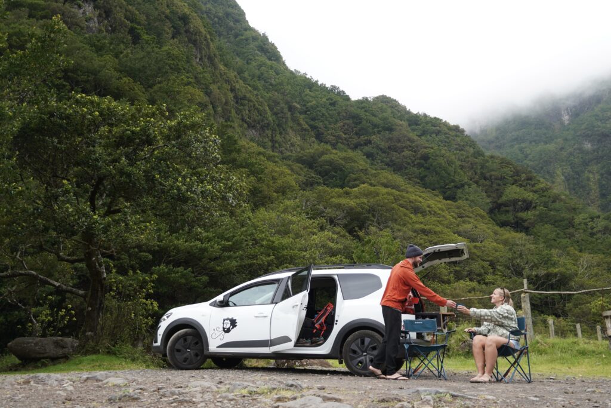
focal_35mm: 32
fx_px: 535
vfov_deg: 41.7
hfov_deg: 59.5
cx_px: 306
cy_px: 204
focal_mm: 21
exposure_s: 1/40
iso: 100
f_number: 4
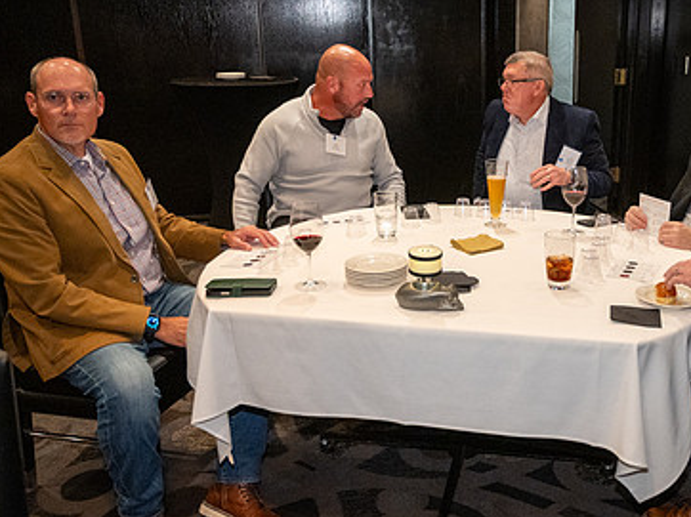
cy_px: 261
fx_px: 738
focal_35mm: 37
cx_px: 485
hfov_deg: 48.9
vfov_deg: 38.6
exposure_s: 1/60
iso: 5000
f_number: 4
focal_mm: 24
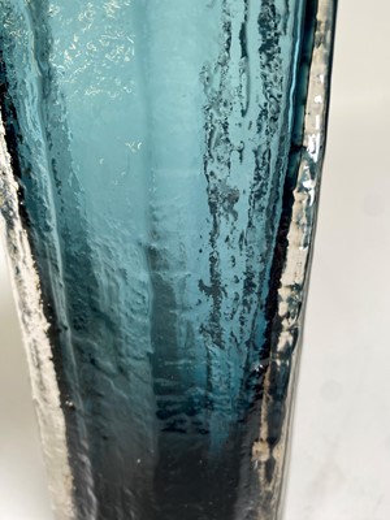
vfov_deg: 67.3
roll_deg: +3.1
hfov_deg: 53.1
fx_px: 391
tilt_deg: -38.0
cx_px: 195
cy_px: 260
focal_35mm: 26
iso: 32
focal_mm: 4.25
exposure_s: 1/108
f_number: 1.8
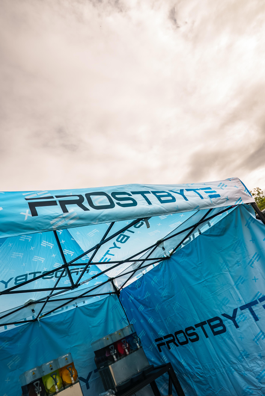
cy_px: 198
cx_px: 132
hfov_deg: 51.3
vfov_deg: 71.5
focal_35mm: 25
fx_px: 276
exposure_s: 1/100
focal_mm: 25
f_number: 8
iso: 200
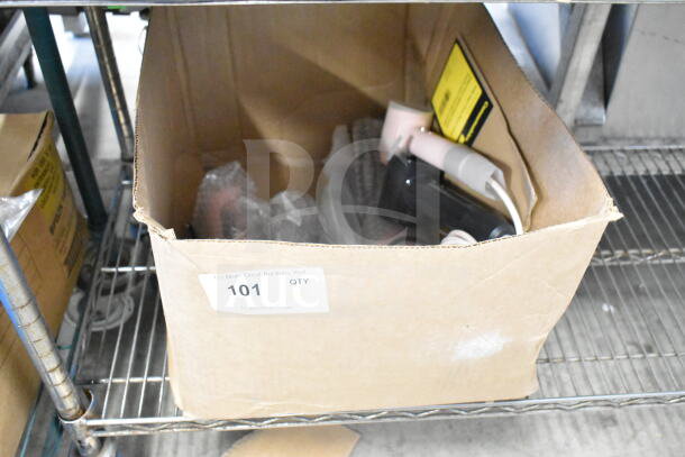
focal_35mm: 34
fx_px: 657
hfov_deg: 55.1
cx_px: 342
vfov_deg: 38.4
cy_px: 228
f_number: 3.8
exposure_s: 1/40
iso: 14400
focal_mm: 23
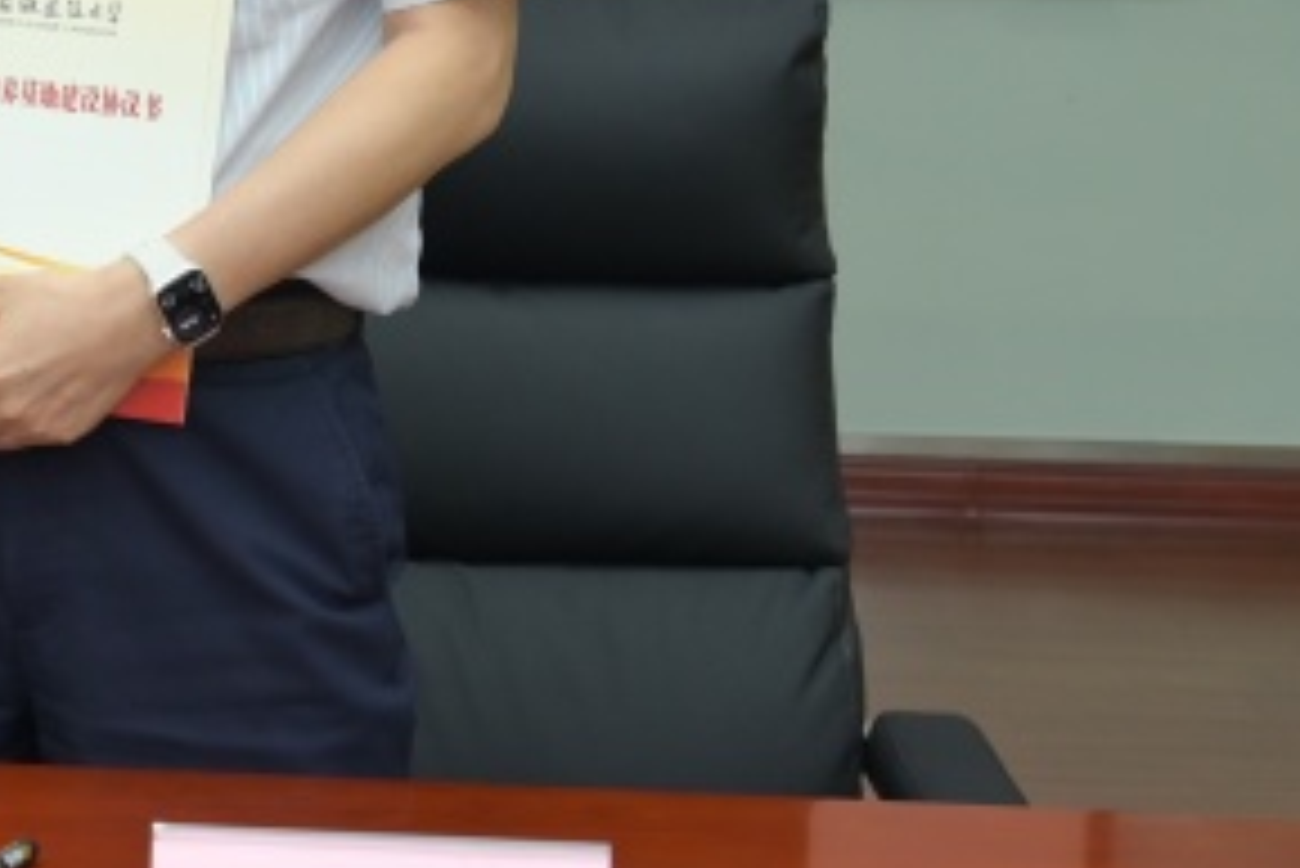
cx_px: -301
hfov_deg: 15.1
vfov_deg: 10.2
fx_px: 4733
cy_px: -391
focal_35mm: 131
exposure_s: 1/40
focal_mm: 37
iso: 400
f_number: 5.3
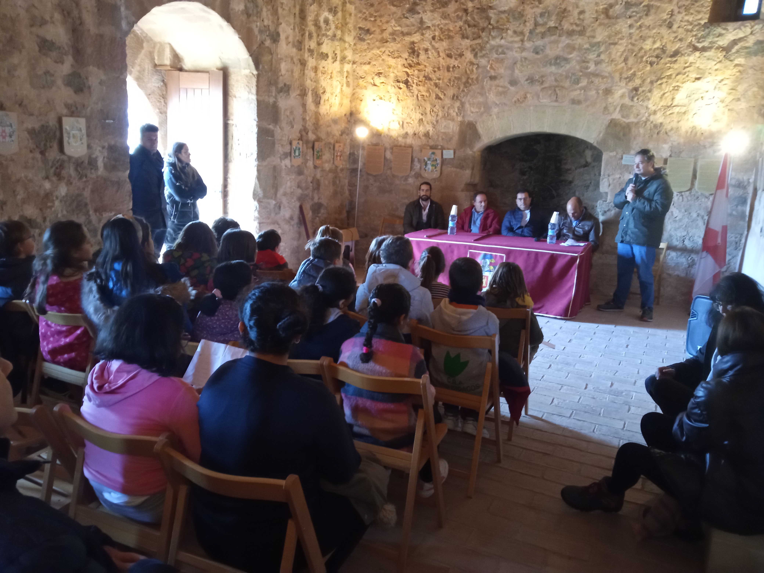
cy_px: 286
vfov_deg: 51.4
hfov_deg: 65.3
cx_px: 382
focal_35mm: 27
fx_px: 596
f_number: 2.2
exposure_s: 1/20
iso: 1150
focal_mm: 3.79
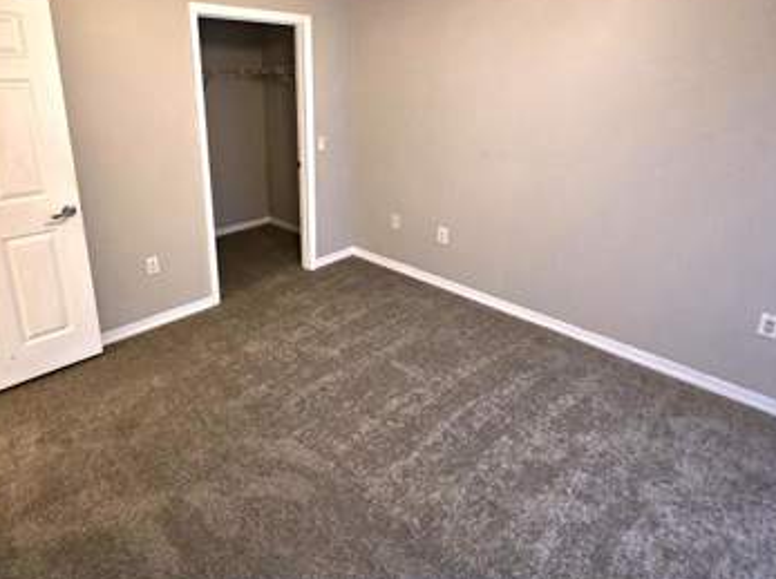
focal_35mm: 18
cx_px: 333
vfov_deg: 69.2
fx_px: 403
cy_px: 189
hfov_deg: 87.3
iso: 800
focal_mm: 2.2
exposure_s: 1/24
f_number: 2.2
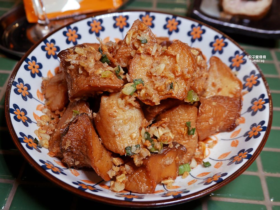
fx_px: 275
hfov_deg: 53.9
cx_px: 140
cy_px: 105
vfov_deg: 41.8
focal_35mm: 34
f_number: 4.1
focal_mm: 17
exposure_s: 1/60
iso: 800
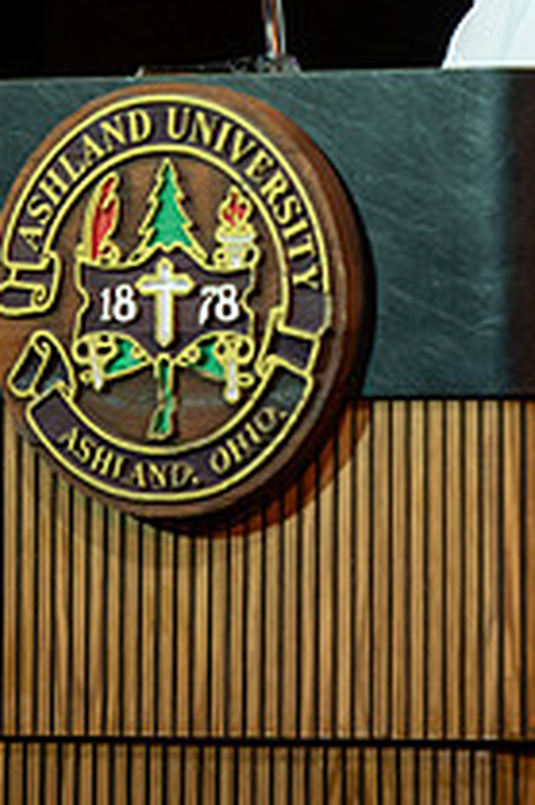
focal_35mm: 473
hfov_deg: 2.9
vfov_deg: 4.4
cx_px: 477
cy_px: 164
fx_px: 10561
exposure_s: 1/320
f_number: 3.2
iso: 800
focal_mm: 170
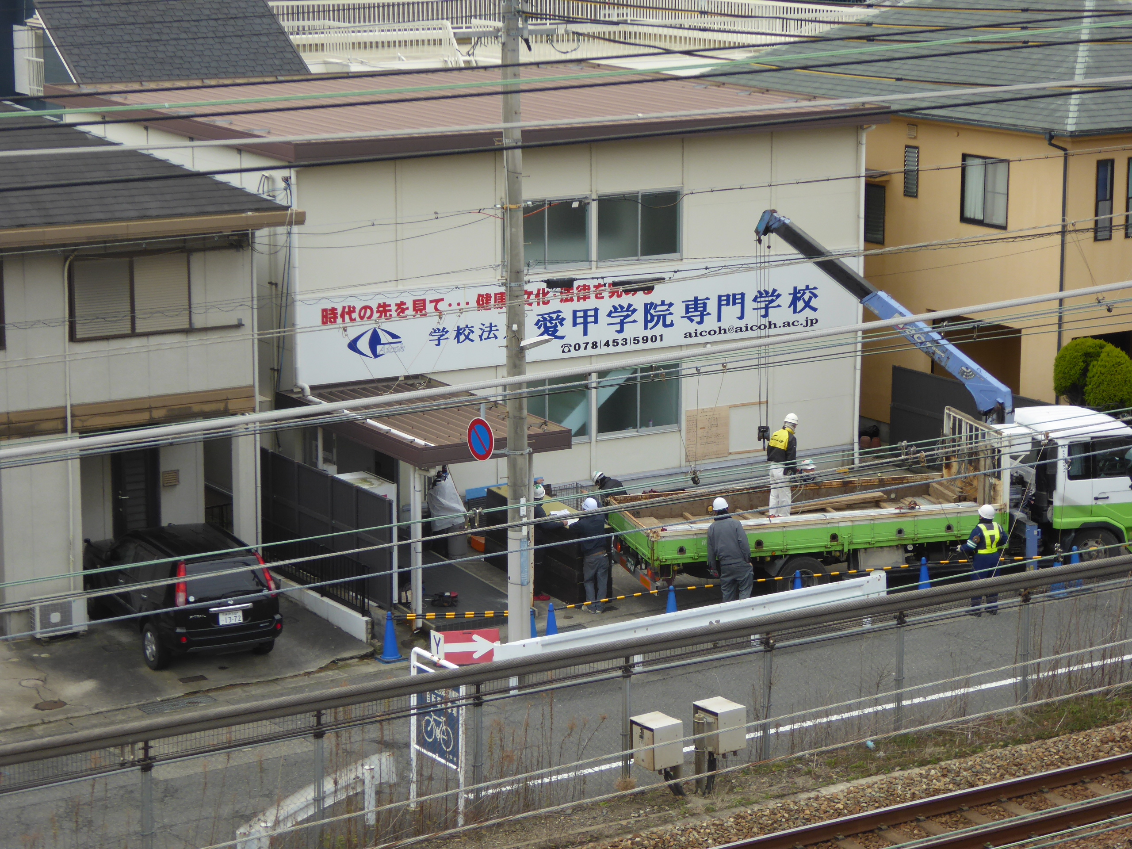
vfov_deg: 16.2
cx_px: 566
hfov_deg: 21.5
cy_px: 424
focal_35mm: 91
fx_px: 2976
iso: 100
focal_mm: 15
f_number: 4.8
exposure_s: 1/100
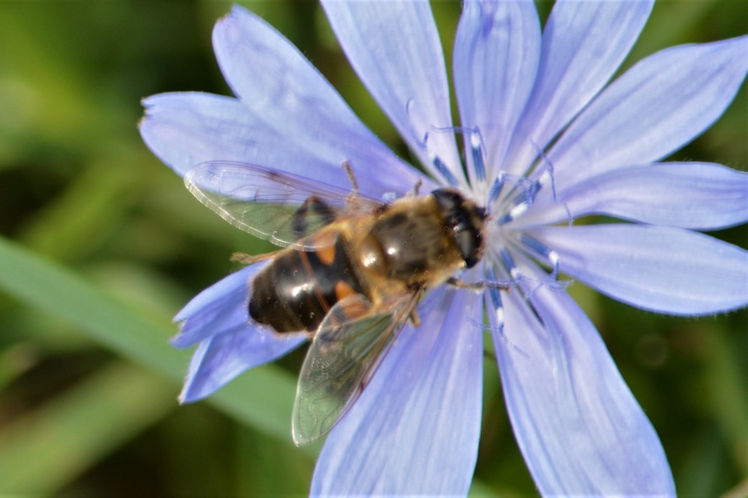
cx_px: 374
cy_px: 249
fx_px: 9349
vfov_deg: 3.1
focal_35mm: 450
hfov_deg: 4.6
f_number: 8
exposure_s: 1/125
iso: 200
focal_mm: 300
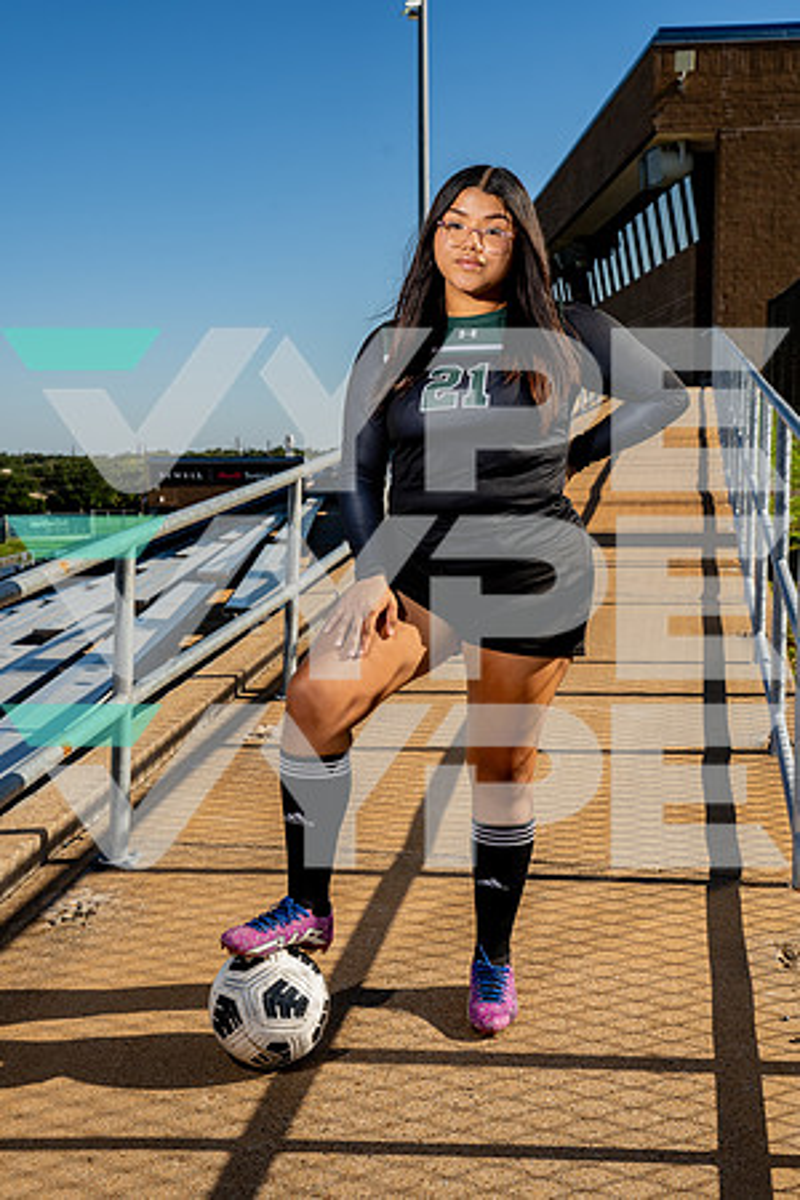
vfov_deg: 41.1
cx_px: 400
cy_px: 600
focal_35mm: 48
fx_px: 1600
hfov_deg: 28.1
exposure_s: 1/250
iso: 100
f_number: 8
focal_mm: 48
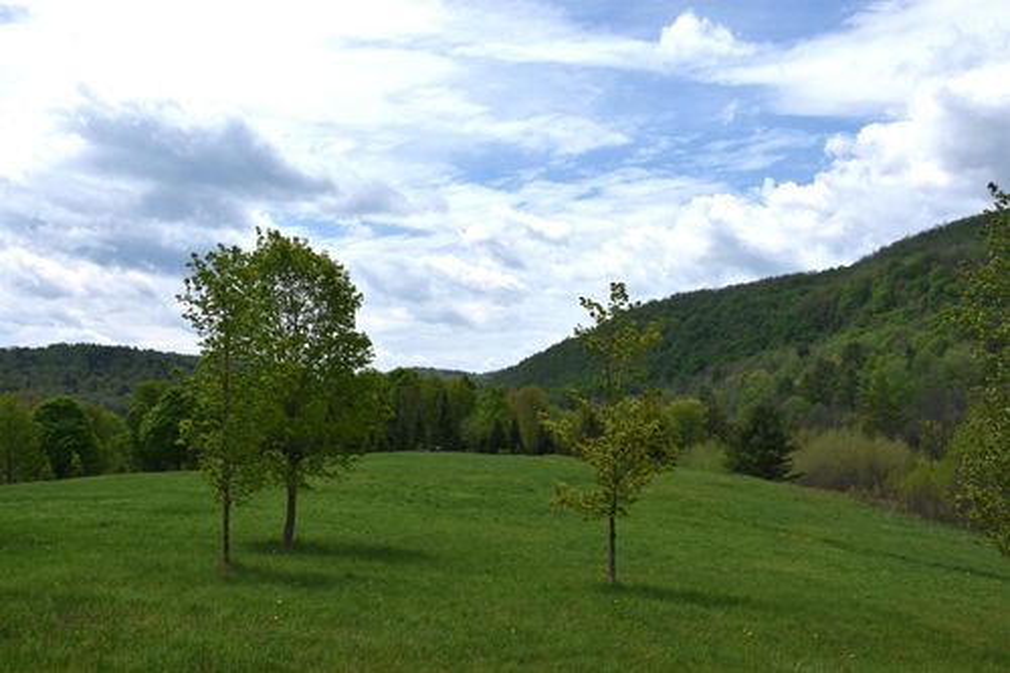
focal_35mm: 34
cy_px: 336
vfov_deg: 38.3
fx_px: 968
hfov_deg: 55.1
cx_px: 505
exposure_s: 1/250
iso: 100
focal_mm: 23
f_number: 7.1
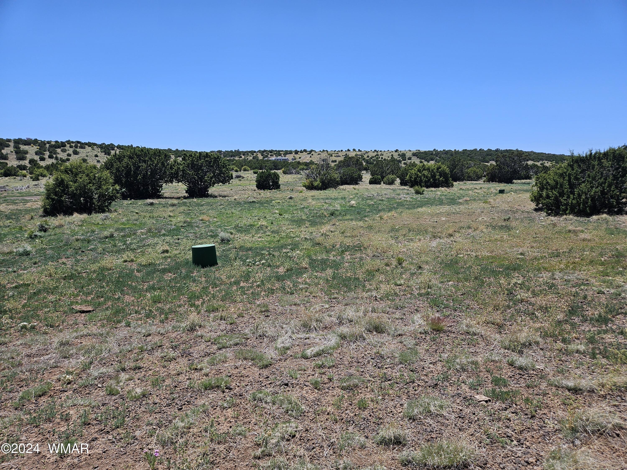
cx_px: 314
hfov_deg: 73.9
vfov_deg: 58.9
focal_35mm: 23
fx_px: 417
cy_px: 235
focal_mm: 5.4
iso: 25
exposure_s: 1/1941
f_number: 1.8
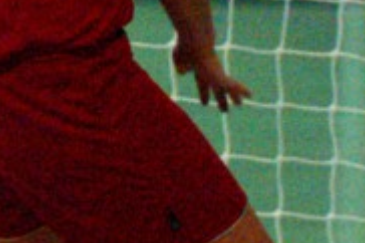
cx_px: -600
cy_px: 117
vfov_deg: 0.6
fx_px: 21394
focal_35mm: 2112
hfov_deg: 1.0
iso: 3200
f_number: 2.8
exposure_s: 1/500
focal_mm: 200
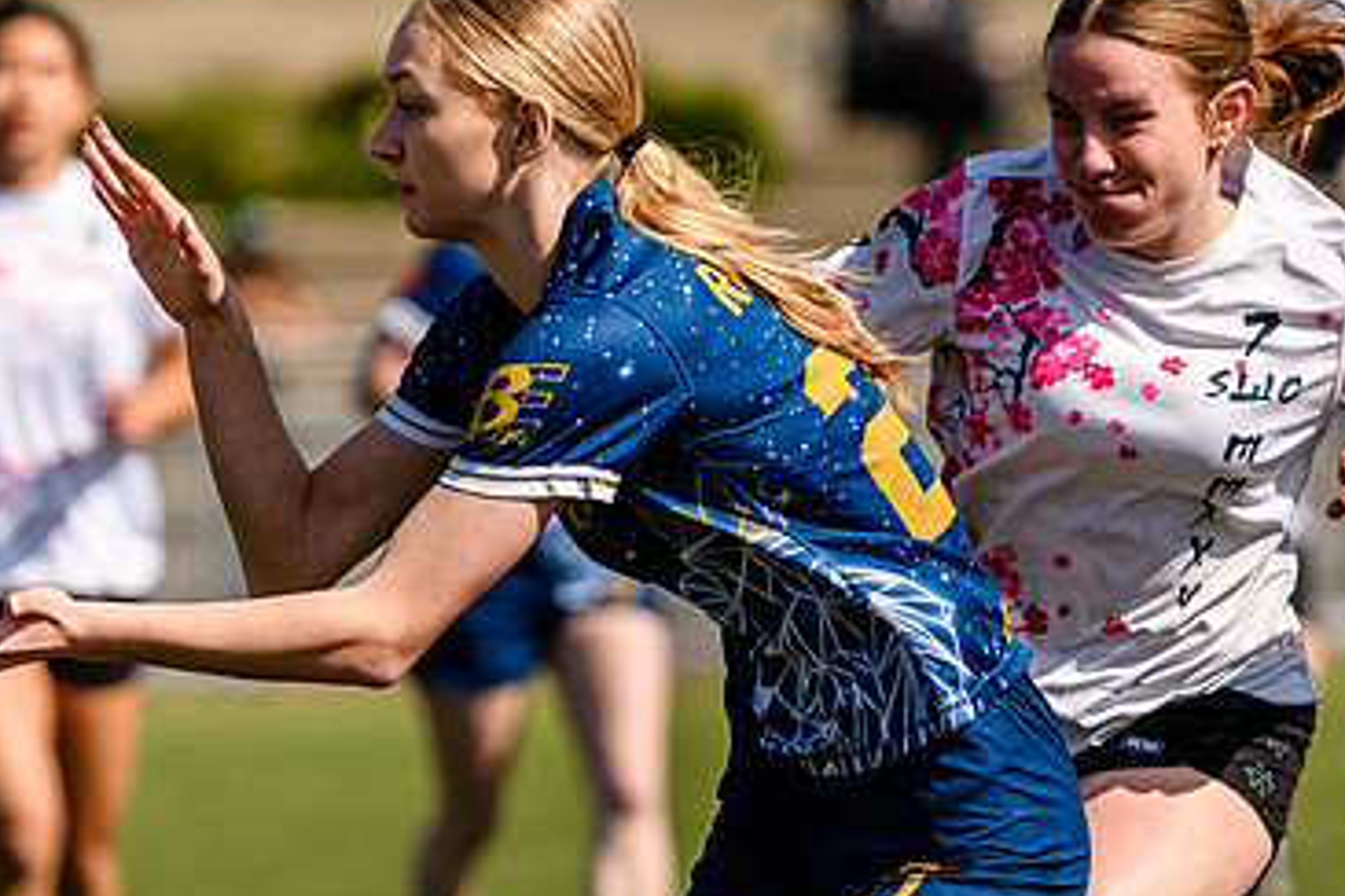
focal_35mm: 621
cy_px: 376
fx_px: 23199
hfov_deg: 3.3
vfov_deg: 2.2
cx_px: 560
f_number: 3.2
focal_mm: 200
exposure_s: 1/2500
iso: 100
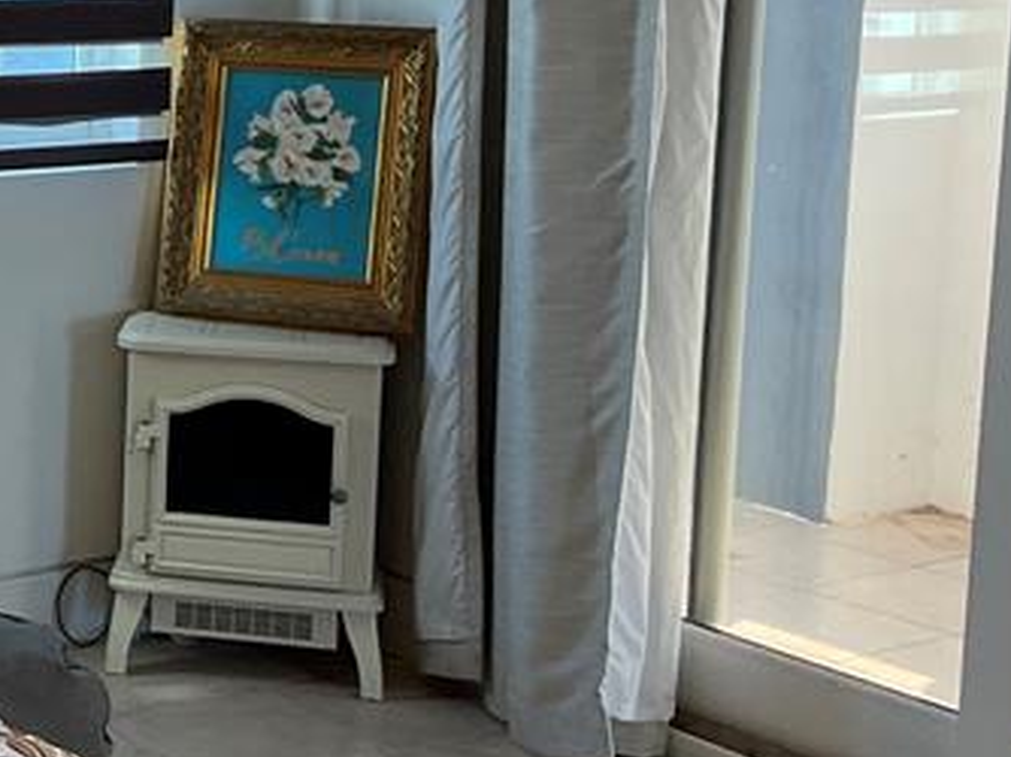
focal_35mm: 89
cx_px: -300
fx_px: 2597
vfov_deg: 16.5
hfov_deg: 20.2
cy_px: 188
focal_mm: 3
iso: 50
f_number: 1.8
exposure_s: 1/120
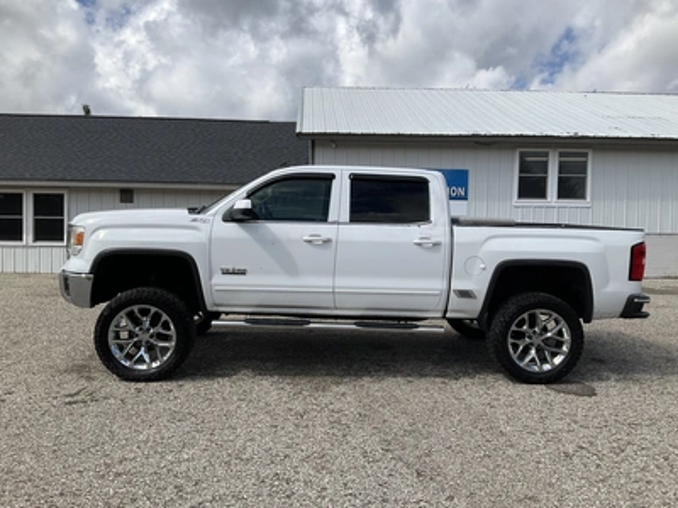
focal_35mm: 29
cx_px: 339
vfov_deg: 48.2
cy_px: 254
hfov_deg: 61.7
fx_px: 568
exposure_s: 1/2538
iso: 25
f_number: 1.8
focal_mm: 3
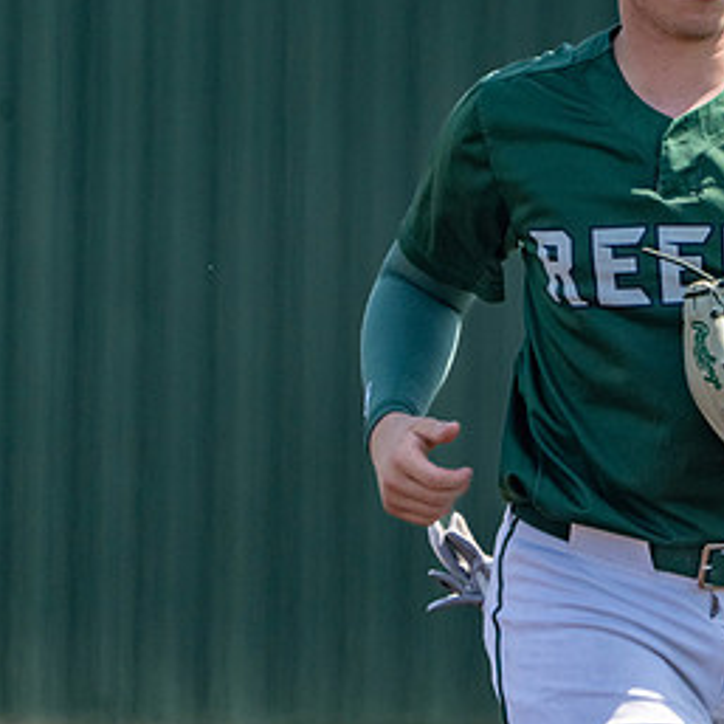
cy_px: 169
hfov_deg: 1.5
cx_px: 875
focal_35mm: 1137
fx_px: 26905
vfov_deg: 1.5
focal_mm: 526
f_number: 8
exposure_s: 1/2500
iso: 1250
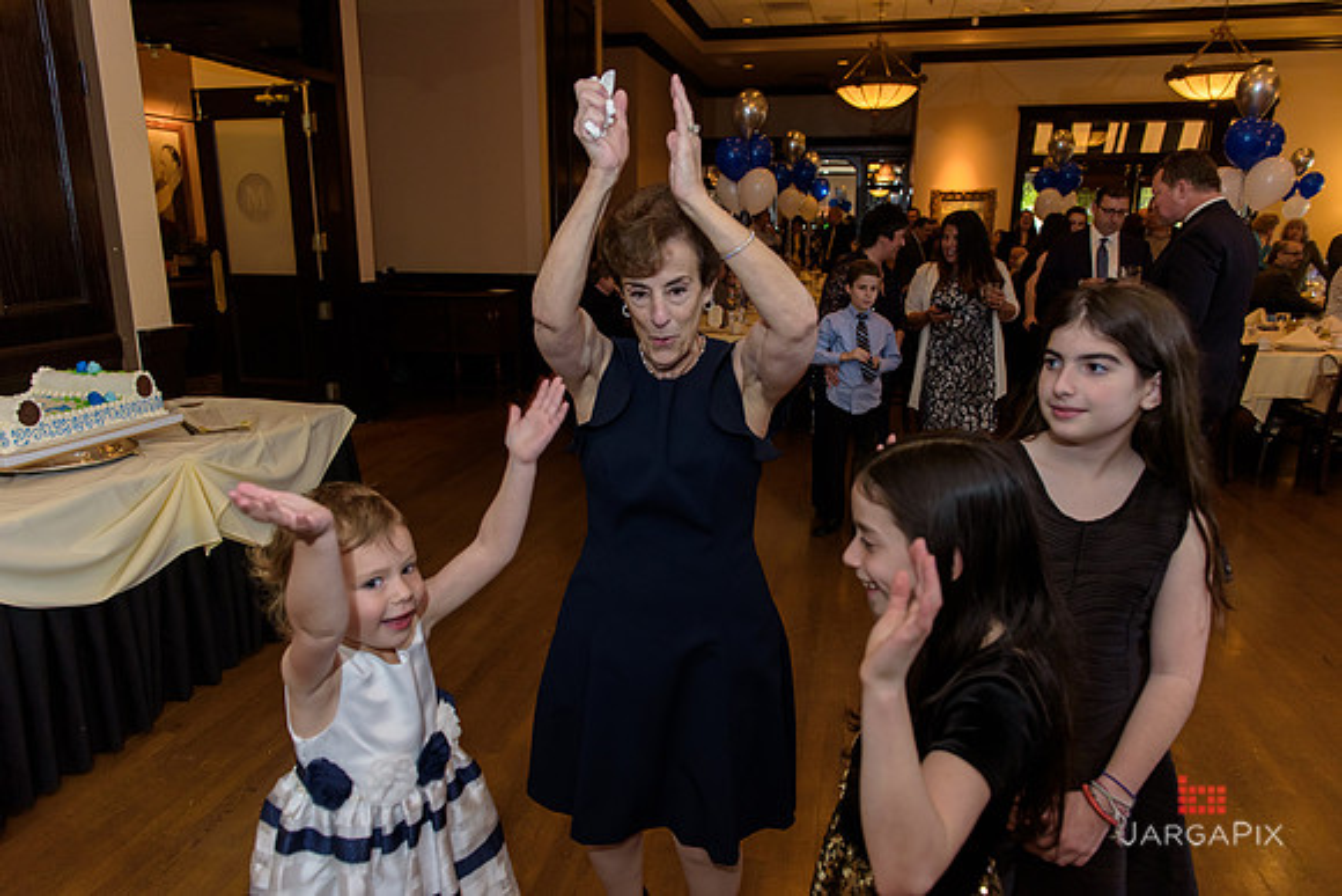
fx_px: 895
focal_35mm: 24
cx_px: 671
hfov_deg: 73.7
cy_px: 448
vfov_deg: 53.2
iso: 1600
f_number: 3.2
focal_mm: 24
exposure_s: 1/125
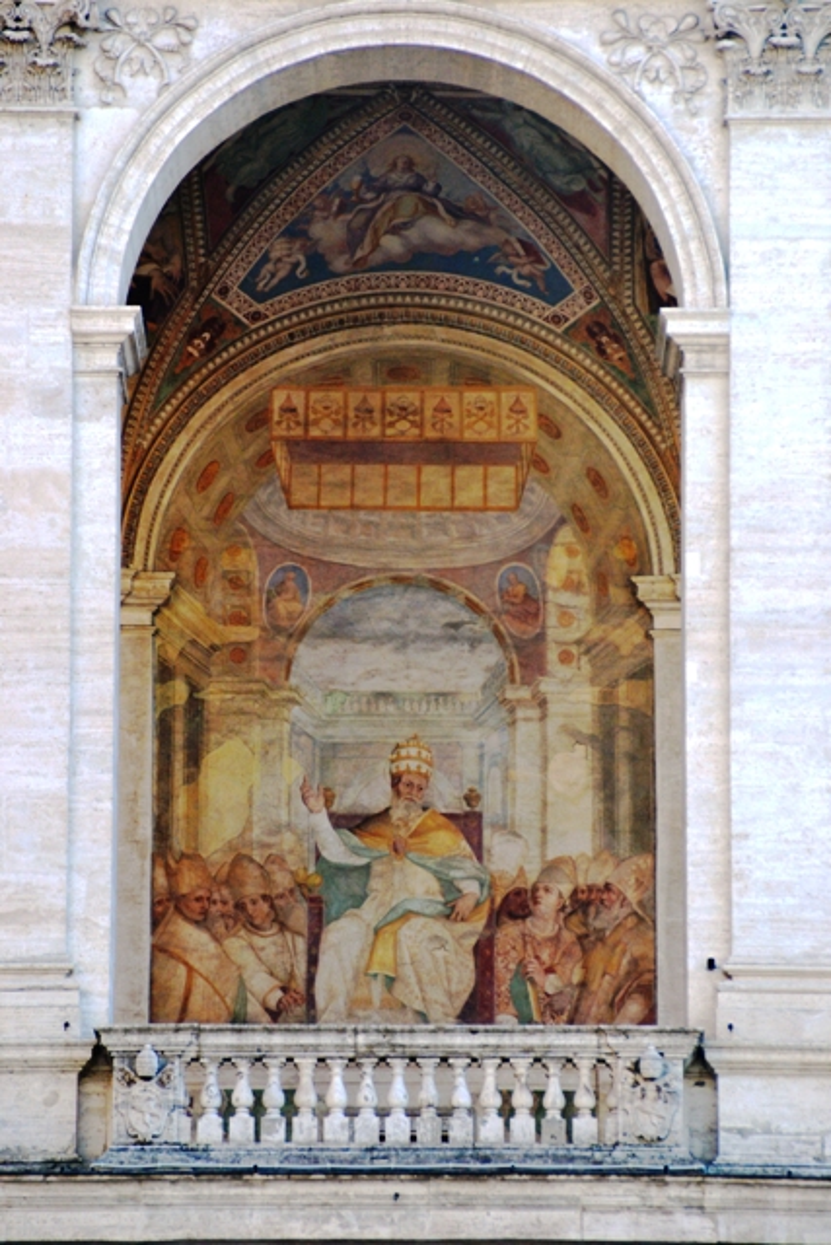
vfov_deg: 6.9
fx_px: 10381
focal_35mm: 300
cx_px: 416
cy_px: 622
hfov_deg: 4.6
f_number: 6.3
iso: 450
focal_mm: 200
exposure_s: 1/500
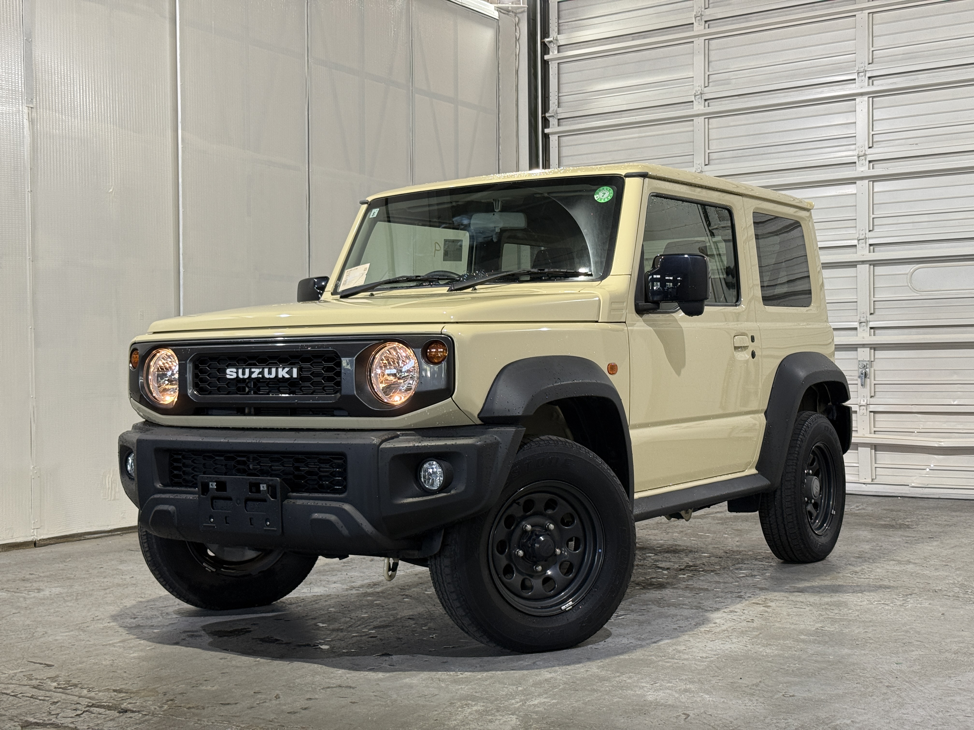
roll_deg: +0.1
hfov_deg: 39.7
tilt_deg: +0.7
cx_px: 487
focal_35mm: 48
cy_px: 365
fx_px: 1351
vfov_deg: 30.3
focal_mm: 6.76
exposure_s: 1/60
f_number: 1.78
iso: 100
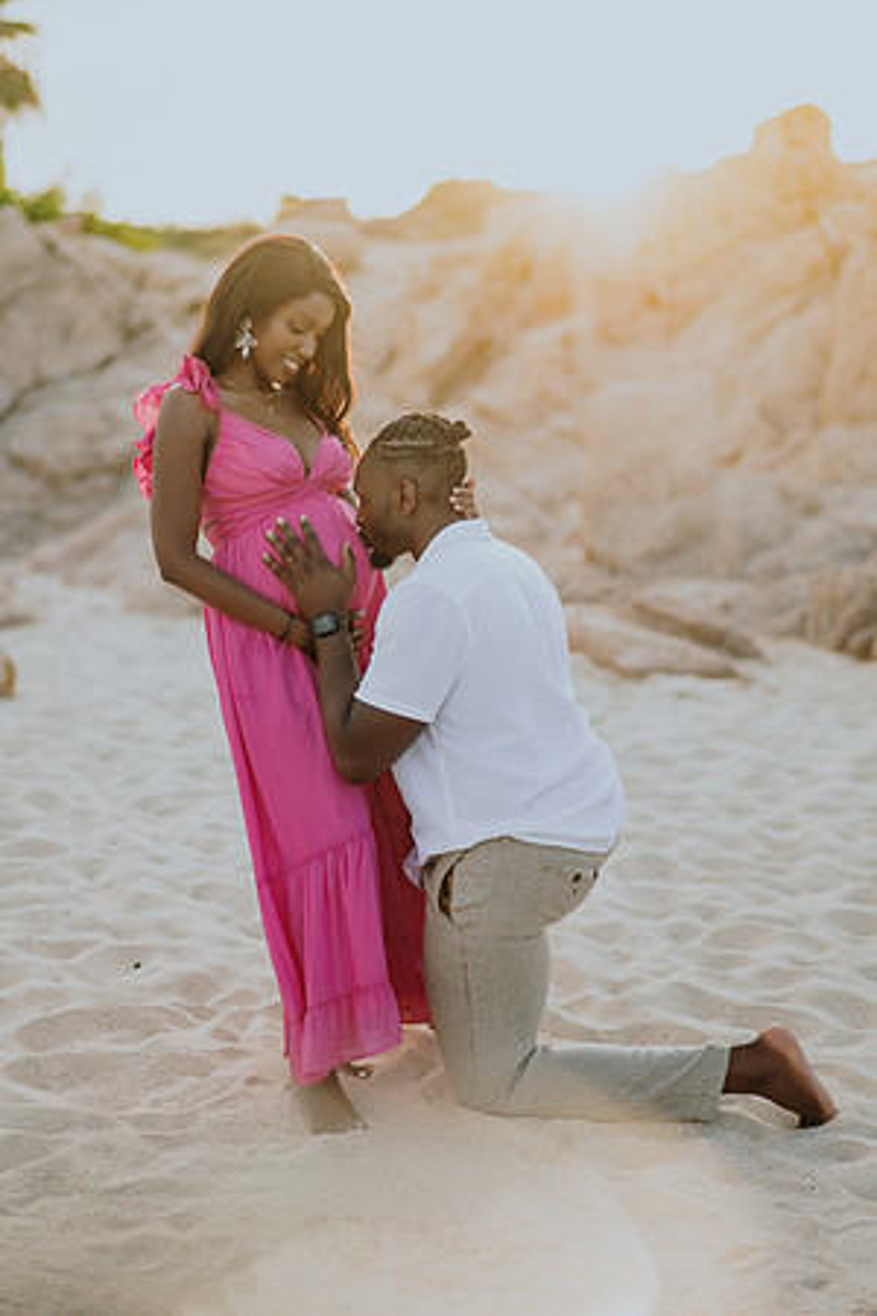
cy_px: 658
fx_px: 2119
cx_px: 438
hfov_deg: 23.4
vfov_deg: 34.5
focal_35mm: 58
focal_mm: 58
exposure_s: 1/800
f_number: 1.8
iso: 100
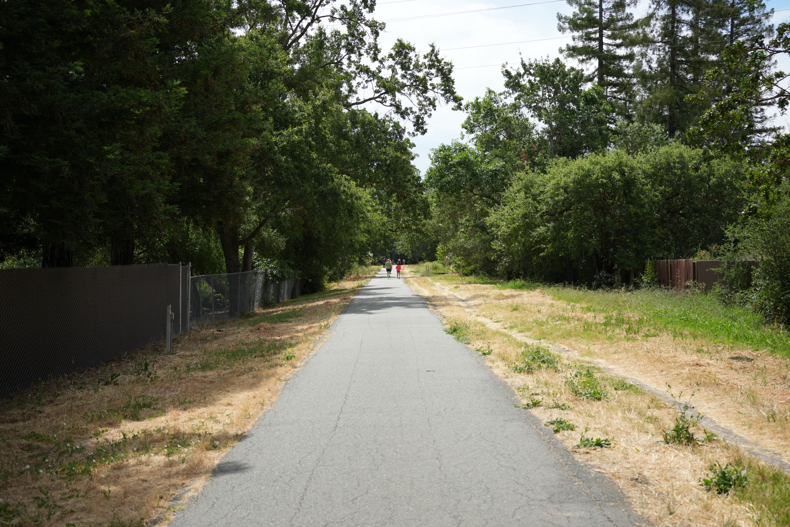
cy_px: 264
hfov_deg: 39.6
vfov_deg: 27.0
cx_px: 395
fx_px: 1097
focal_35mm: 50
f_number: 4.5
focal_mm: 50
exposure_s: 1/1250
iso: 250
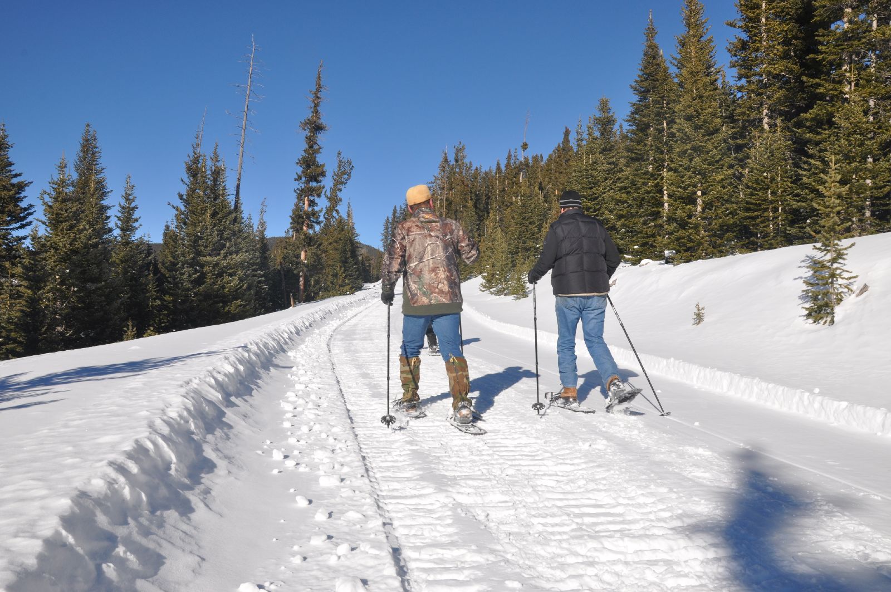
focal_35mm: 33
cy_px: 296
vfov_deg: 39.9
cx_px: 446
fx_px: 816
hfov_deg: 57.3
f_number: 14
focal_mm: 22
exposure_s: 1/200
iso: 200
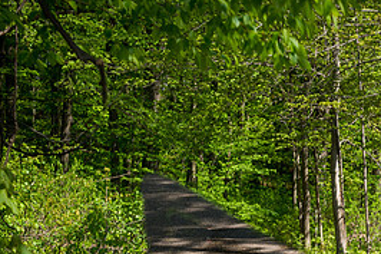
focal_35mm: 141
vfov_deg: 9.6
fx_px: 1491
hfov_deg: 14.4
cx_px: 355
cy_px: 303
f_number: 4.8
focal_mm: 52
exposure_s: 1/125
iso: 100
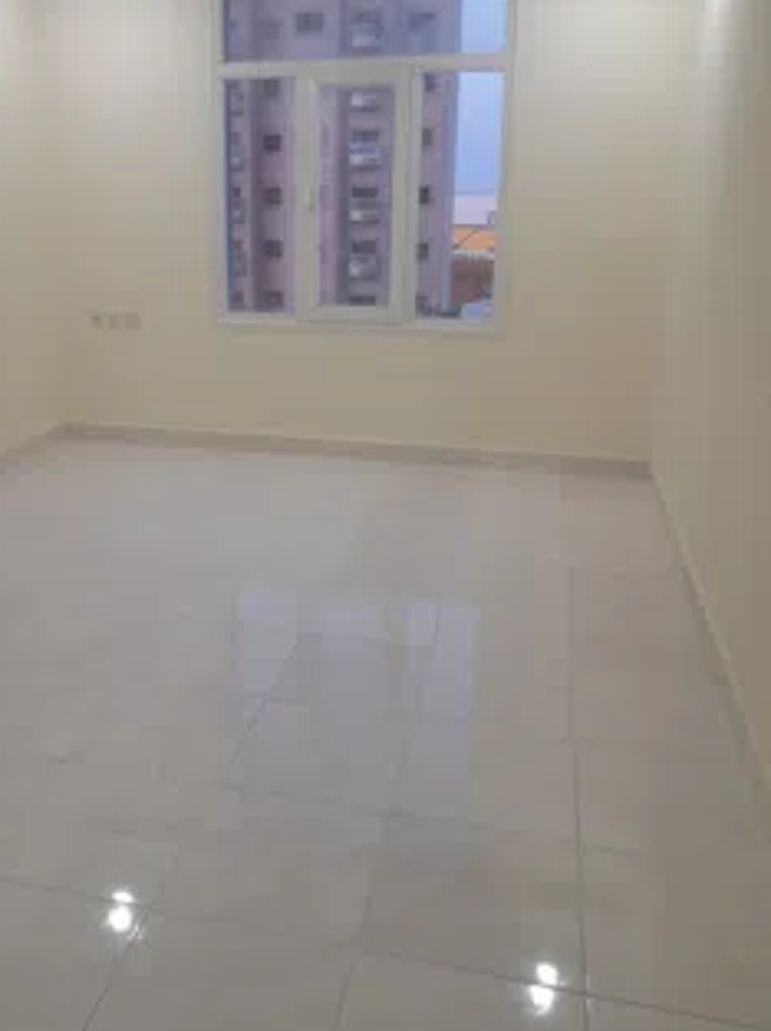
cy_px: 408
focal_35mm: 32
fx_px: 952
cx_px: 290
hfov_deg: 43.7
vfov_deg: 56.4
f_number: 2
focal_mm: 4.6
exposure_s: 1/50
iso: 64
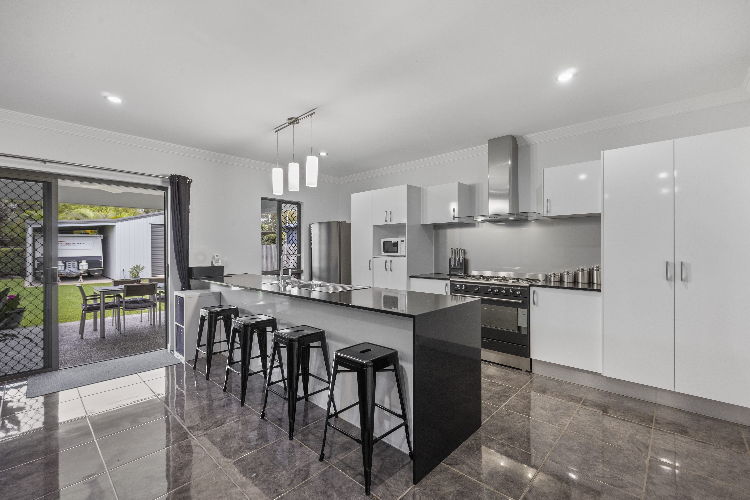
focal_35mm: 16
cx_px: 375
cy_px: 250
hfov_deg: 96.7
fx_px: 333
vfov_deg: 73.7
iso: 800
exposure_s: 1/10
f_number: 5.6
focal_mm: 16
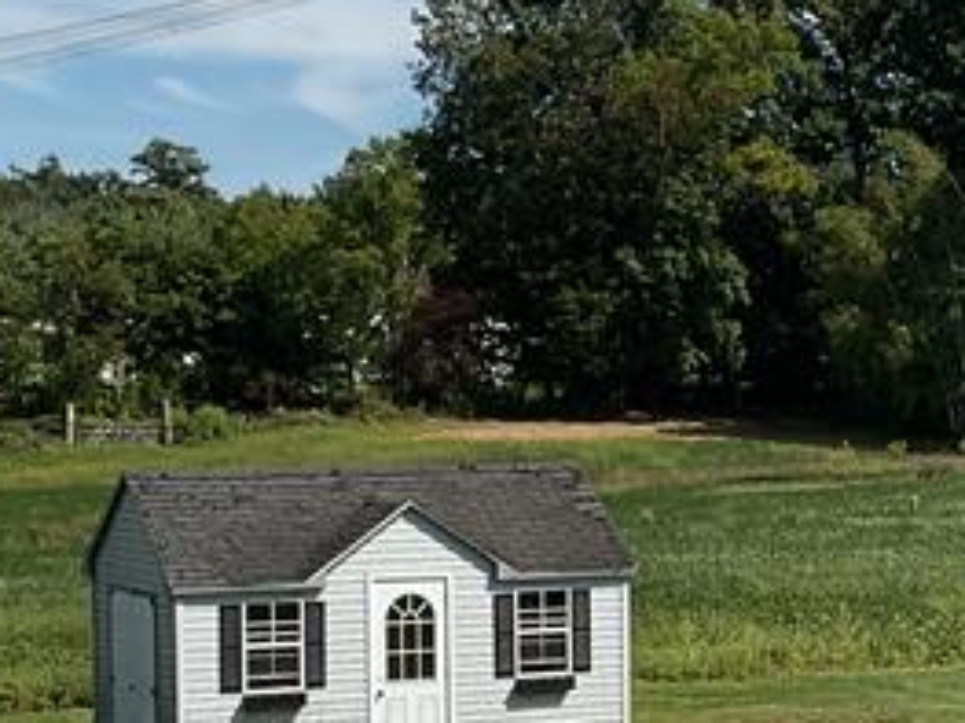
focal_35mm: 113
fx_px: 3149
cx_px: 771
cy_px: 558
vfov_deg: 13.0
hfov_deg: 17.3
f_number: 1.8
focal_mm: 3
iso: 16
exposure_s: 1/2667
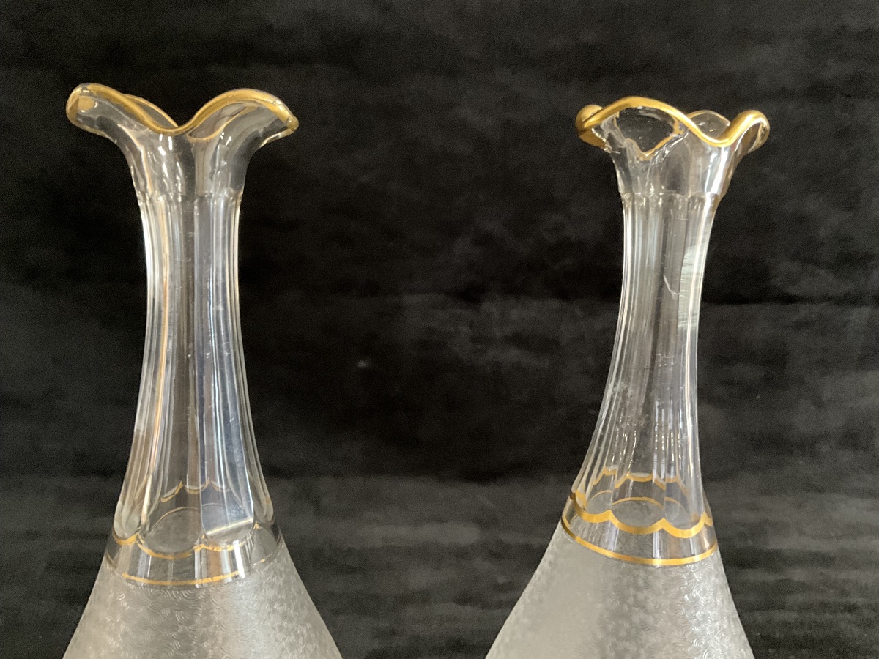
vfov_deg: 48.2
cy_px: 330
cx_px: 440
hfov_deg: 61.7
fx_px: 736
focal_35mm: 29
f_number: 1.8
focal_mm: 3
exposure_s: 1/25
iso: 500
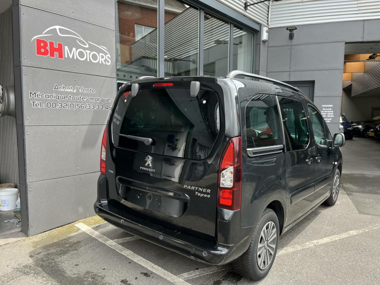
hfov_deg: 67.3
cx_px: 190
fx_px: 285
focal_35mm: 26
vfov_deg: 53.1
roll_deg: -0.6
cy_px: 142
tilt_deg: -6.7
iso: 50
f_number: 1.6
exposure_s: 1/375
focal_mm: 5.1
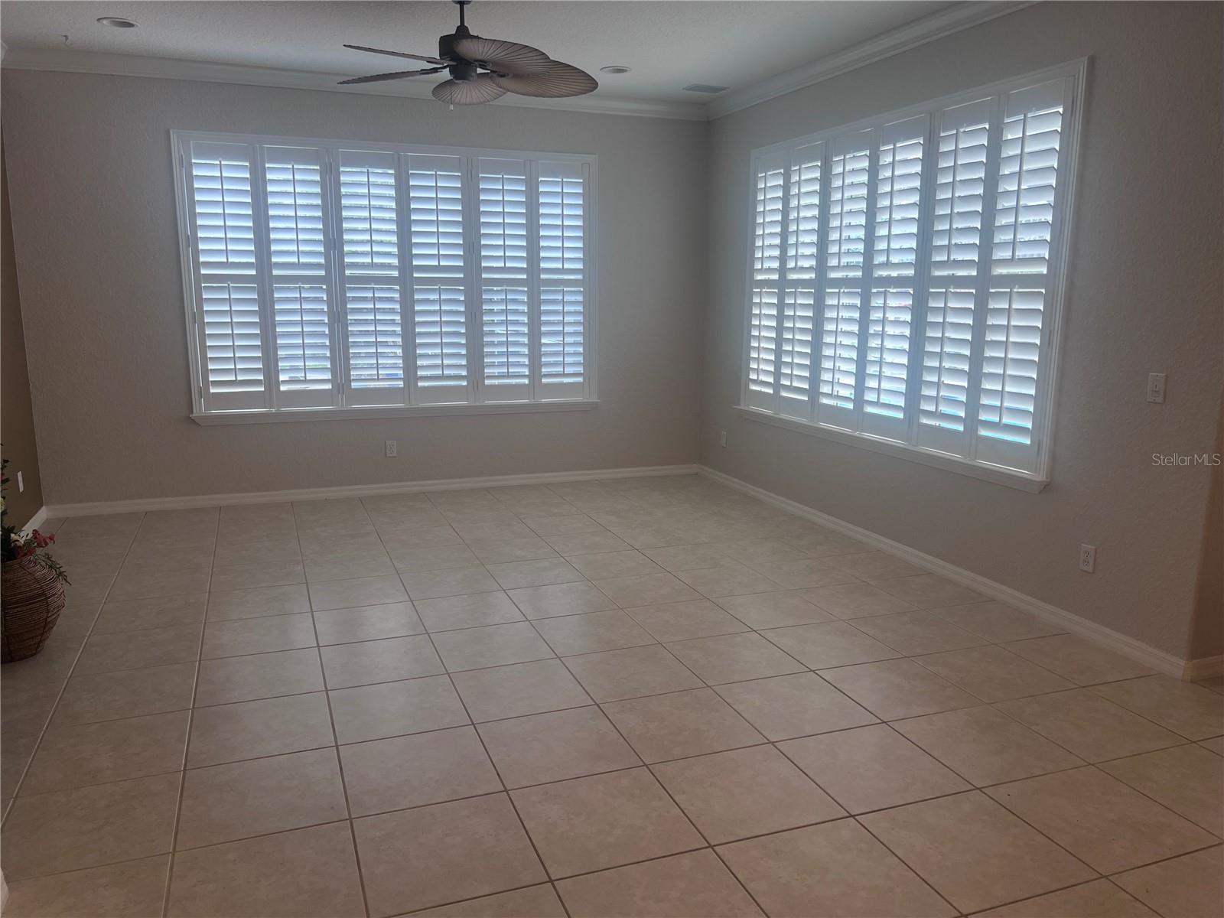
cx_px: 612
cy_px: 459
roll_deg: -0.3
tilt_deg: -11.0
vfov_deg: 53.1
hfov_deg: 67.3
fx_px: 919
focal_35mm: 26
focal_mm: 5.7
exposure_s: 1/120
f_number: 1.5
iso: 50
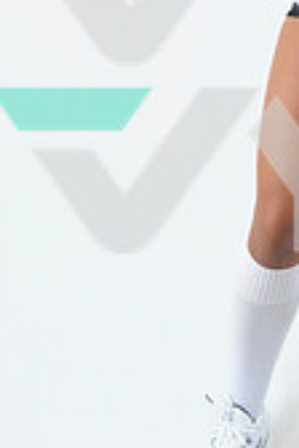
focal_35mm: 102
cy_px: -16
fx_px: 1271
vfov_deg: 19.4
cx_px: 390
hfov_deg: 13.0
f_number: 5.6
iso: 200
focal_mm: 38
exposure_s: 1/200
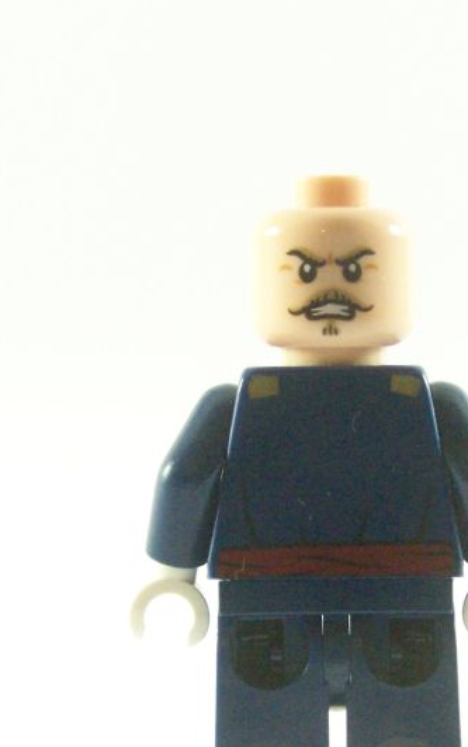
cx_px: 354
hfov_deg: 8.6
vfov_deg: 13.7
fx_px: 3119
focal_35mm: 153
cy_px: 479
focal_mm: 12.4
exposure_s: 1/60
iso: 400
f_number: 4
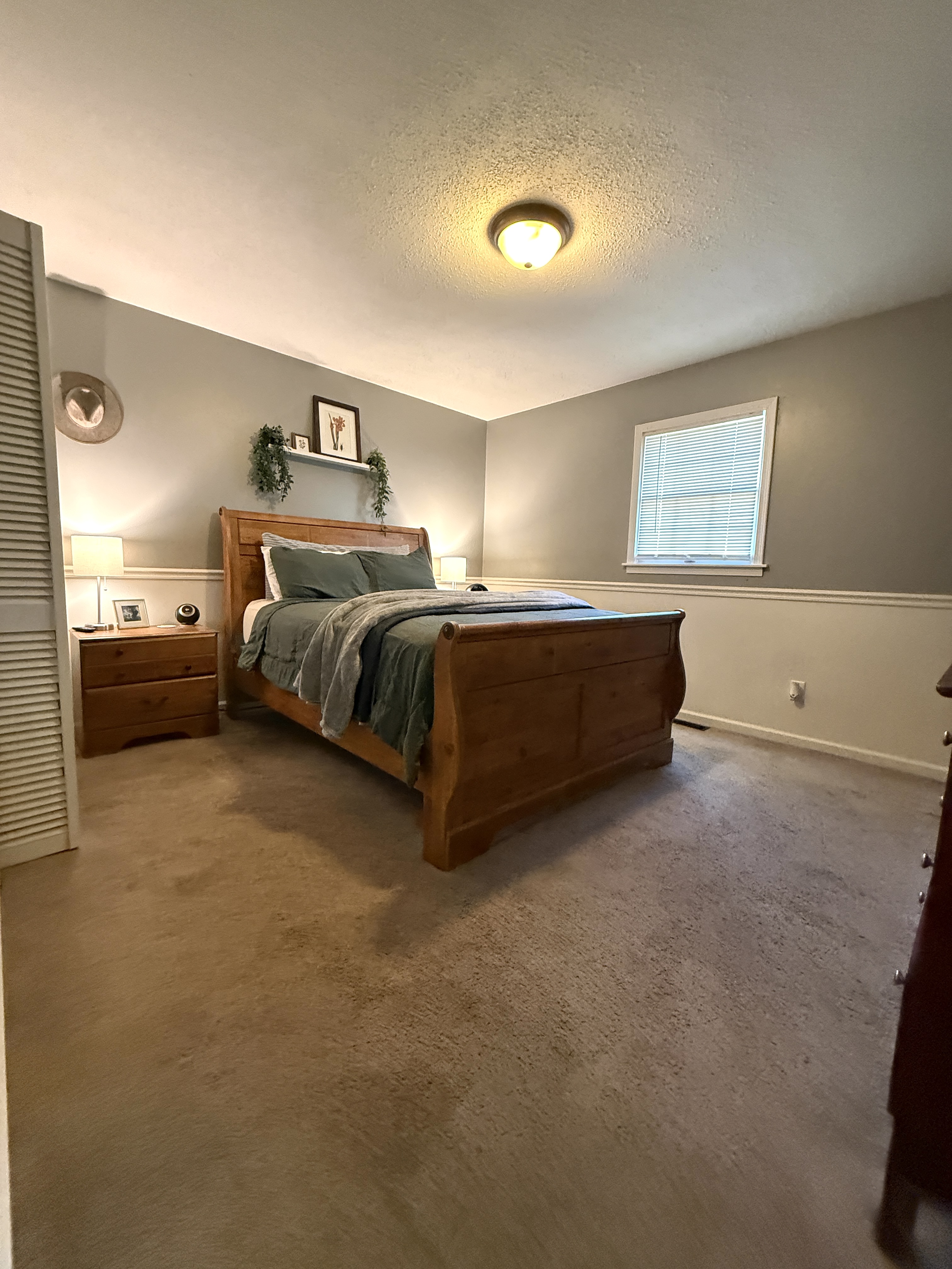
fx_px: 513
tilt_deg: -5.7
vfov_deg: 102.1
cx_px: 476
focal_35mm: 14
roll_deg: -1.8
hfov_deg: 85.7
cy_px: 634
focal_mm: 2.22
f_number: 2.2
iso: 1000
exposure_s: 1/60
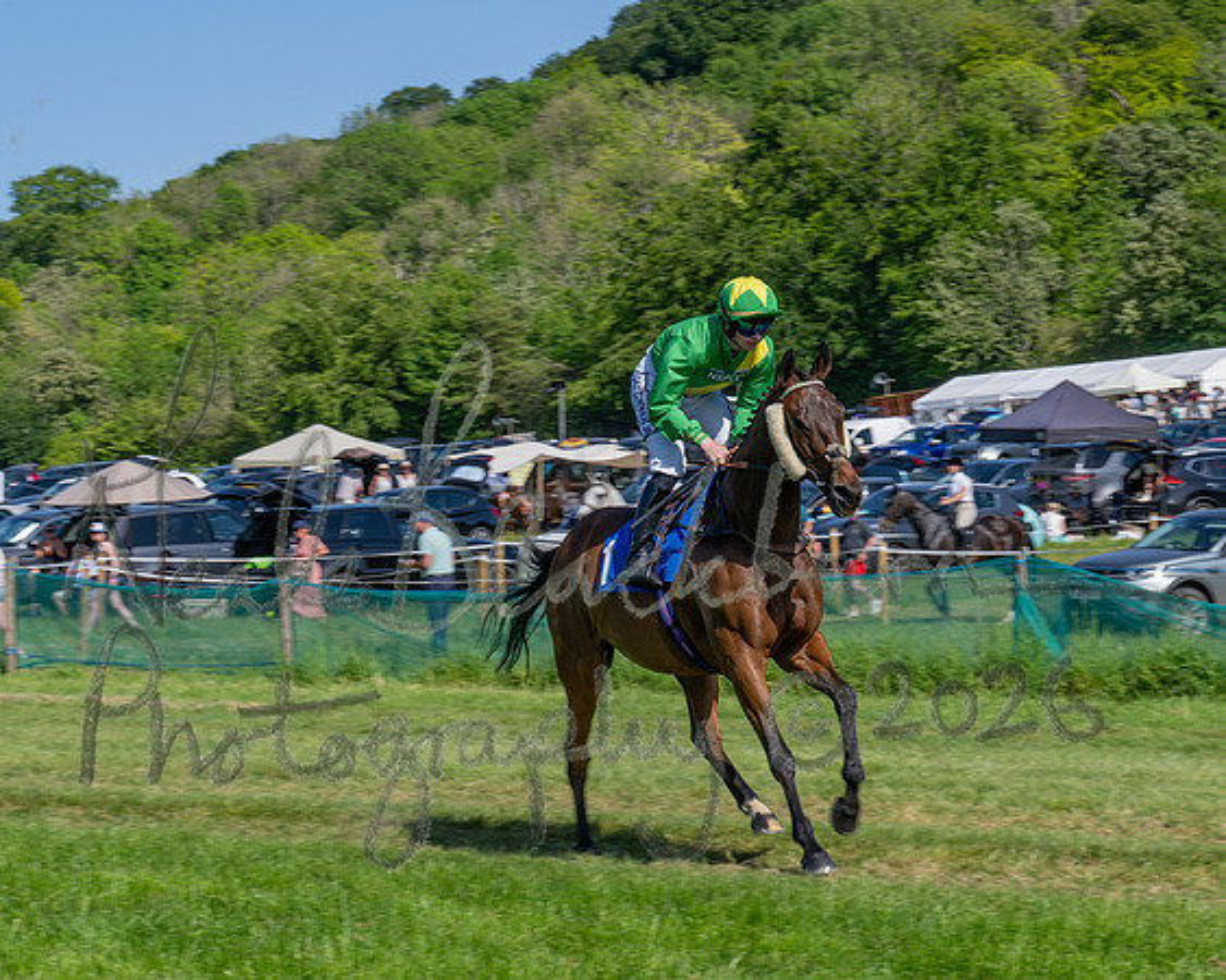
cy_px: 490
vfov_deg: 13.0
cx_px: 613
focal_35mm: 118
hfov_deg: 16.3
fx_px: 4291
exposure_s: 1/160
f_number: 14
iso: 160
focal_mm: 70
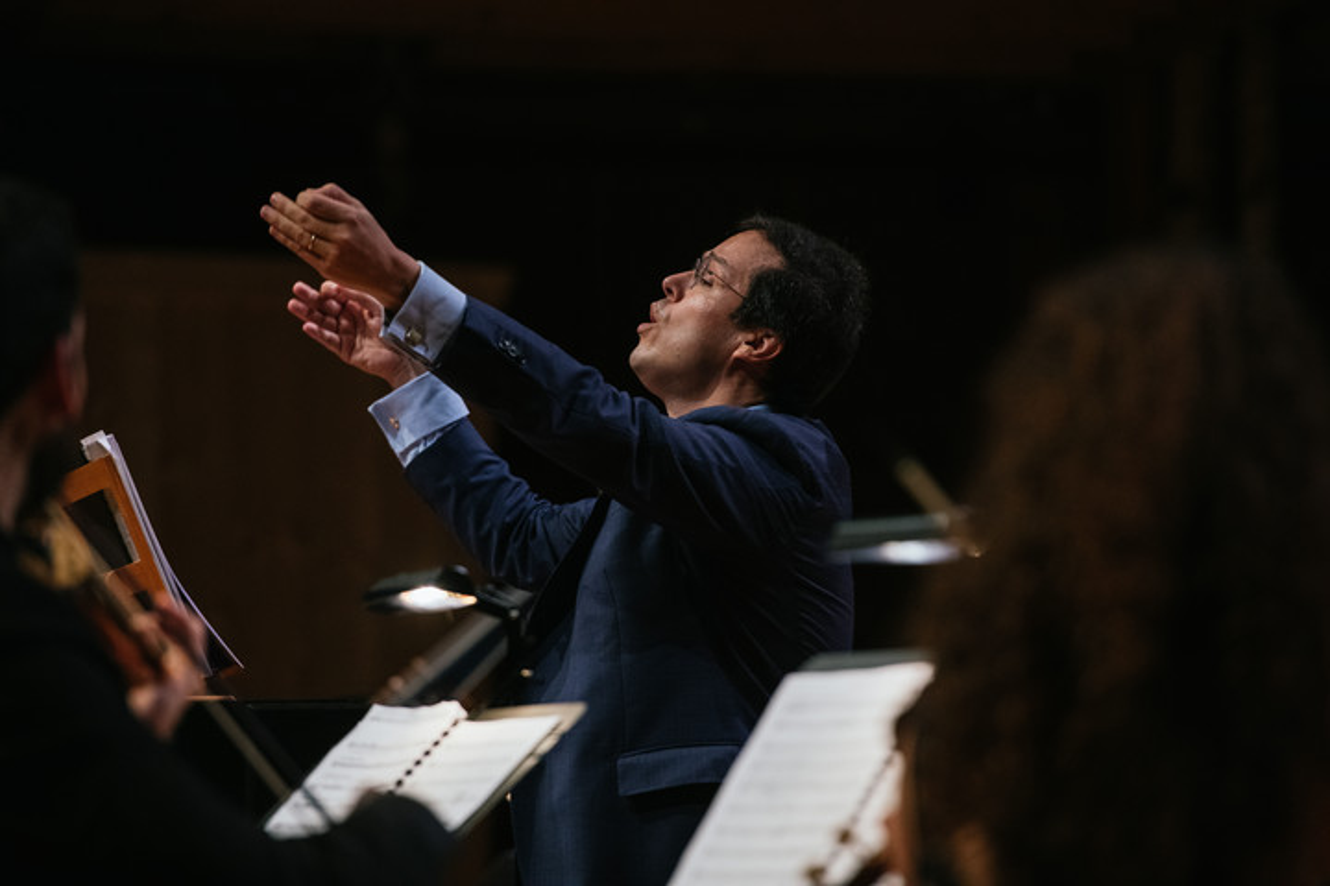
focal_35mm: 200
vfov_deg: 6.9
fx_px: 7388
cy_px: 443
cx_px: 665
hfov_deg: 10.3
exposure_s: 1/200
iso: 2000
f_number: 4
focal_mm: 200
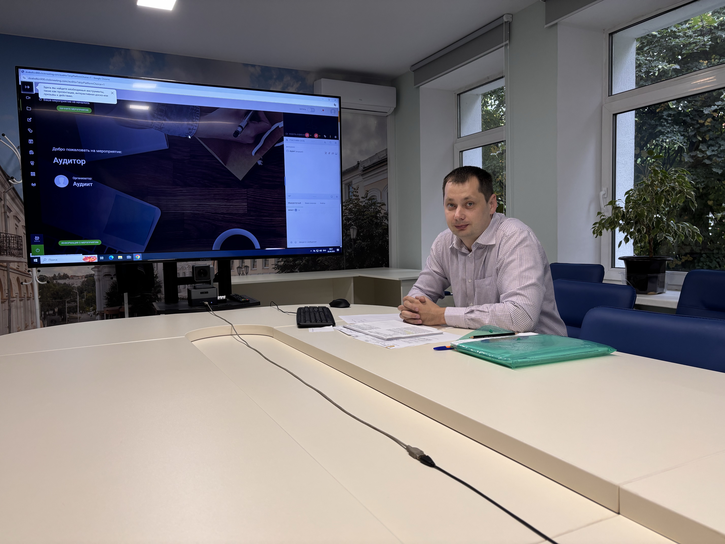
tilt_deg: -4.3
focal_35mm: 26
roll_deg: +1.7
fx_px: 545
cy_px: 272
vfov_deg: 53.1
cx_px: 362
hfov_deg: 67.3
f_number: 1.6
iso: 80
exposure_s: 1/100
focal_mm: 5.96
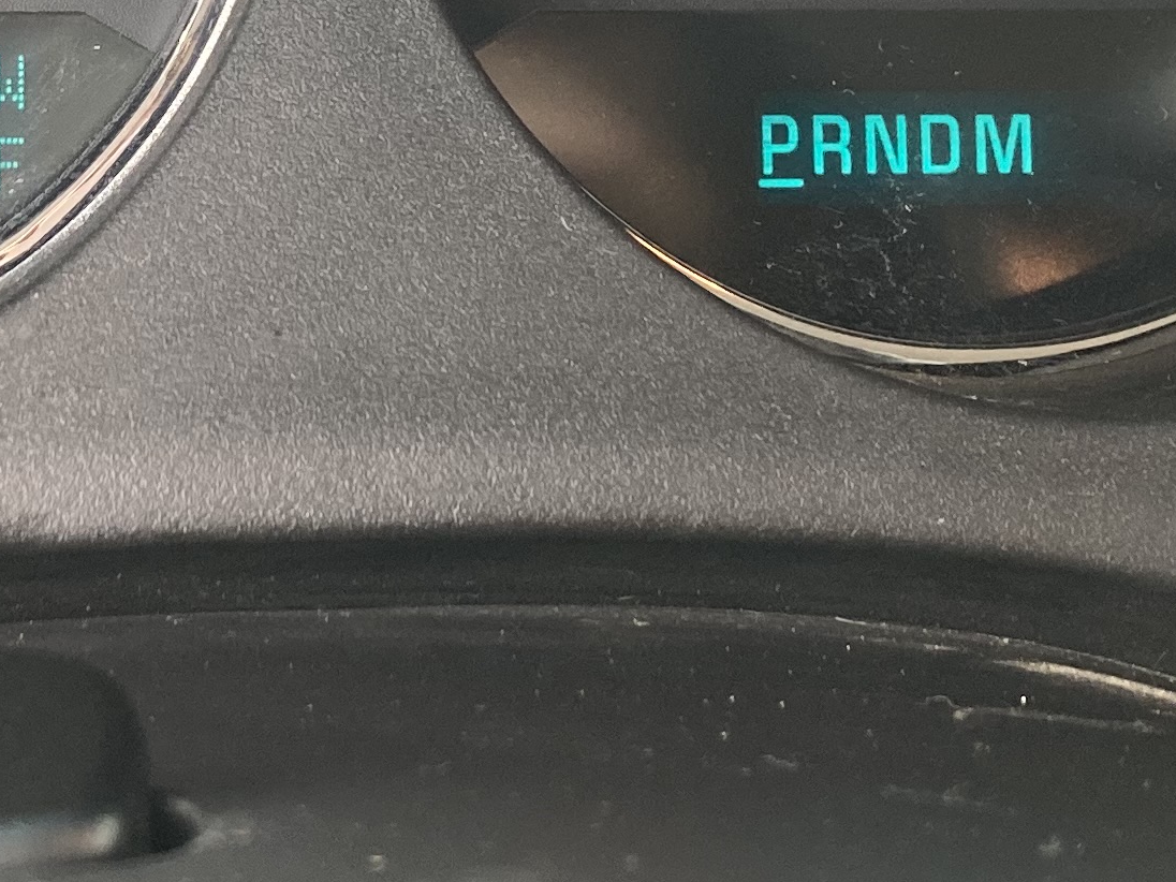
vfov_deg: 13.9
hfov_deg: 18.8
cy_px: -187
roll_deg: +0.4
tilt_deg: -22.9
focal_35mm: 103
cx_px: 142
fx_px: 3499
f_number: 1.8
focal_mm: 3.99
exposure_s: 1/76
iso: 80
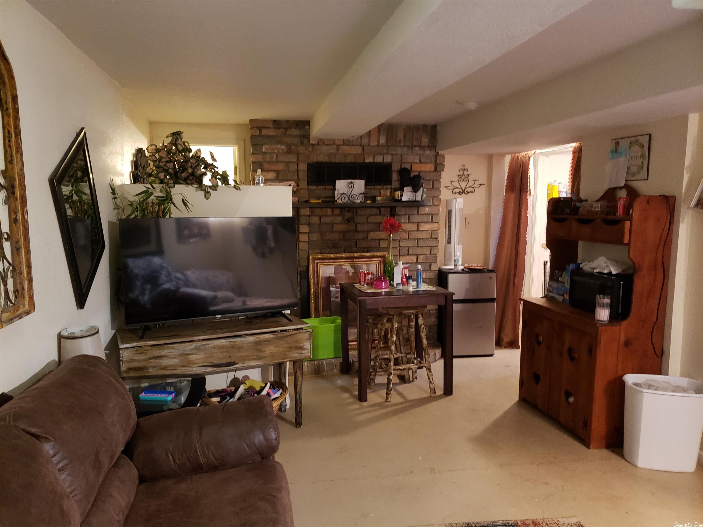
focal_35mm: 26
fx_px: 528
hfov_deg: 67.3
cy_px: 264
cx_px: 352
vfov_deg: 53.1
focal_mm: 4.3
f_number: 1.5
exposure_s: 1/10
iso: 250
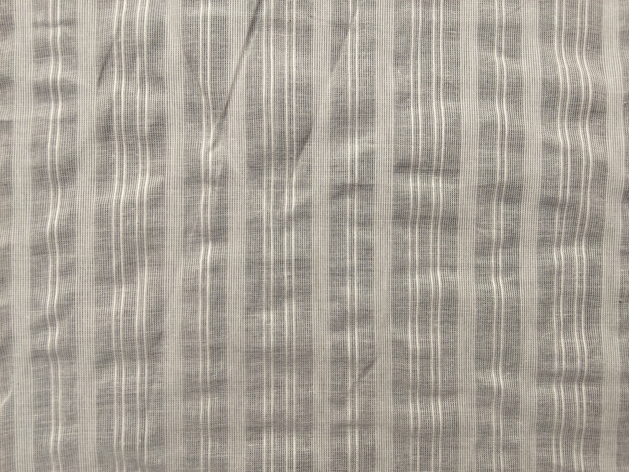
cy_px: 236
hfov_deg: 67.3
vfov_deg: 53.1
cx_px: 314
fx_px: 472
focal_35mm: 26
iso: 125
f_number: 2
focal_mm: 2.78
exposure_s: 1/100
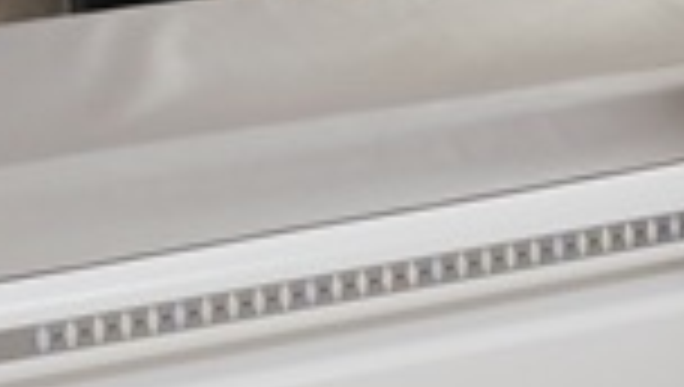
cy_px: -734
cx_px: 1386
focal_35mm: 223
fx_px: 4050
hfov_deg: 9.1
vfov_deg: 5.2
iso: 800
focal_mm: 24
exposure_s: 1/50
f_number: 5
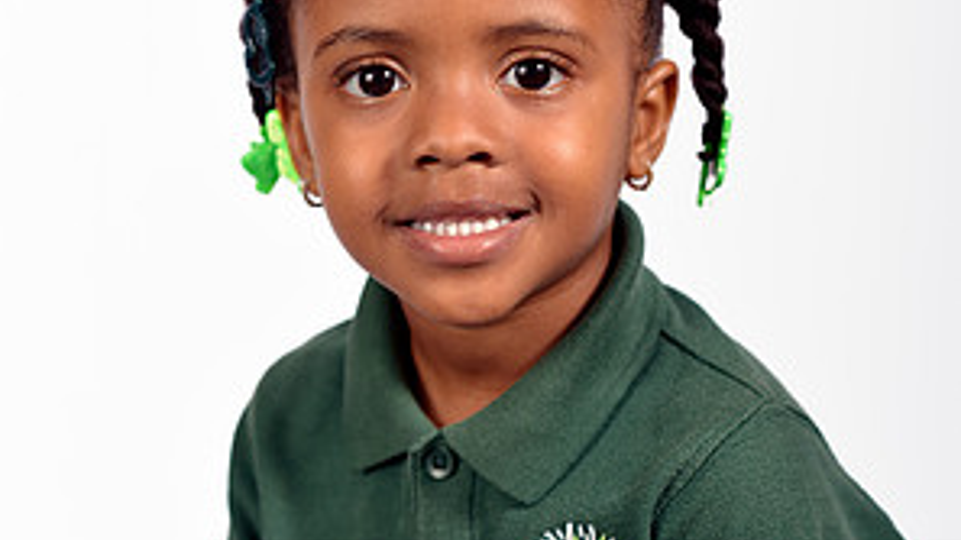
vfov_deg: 9.0
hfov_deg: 15.9
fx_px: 3440
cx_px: 482
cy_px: 230
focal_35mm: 135
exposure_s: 1/200
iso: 100
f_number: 3.2
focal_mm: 85
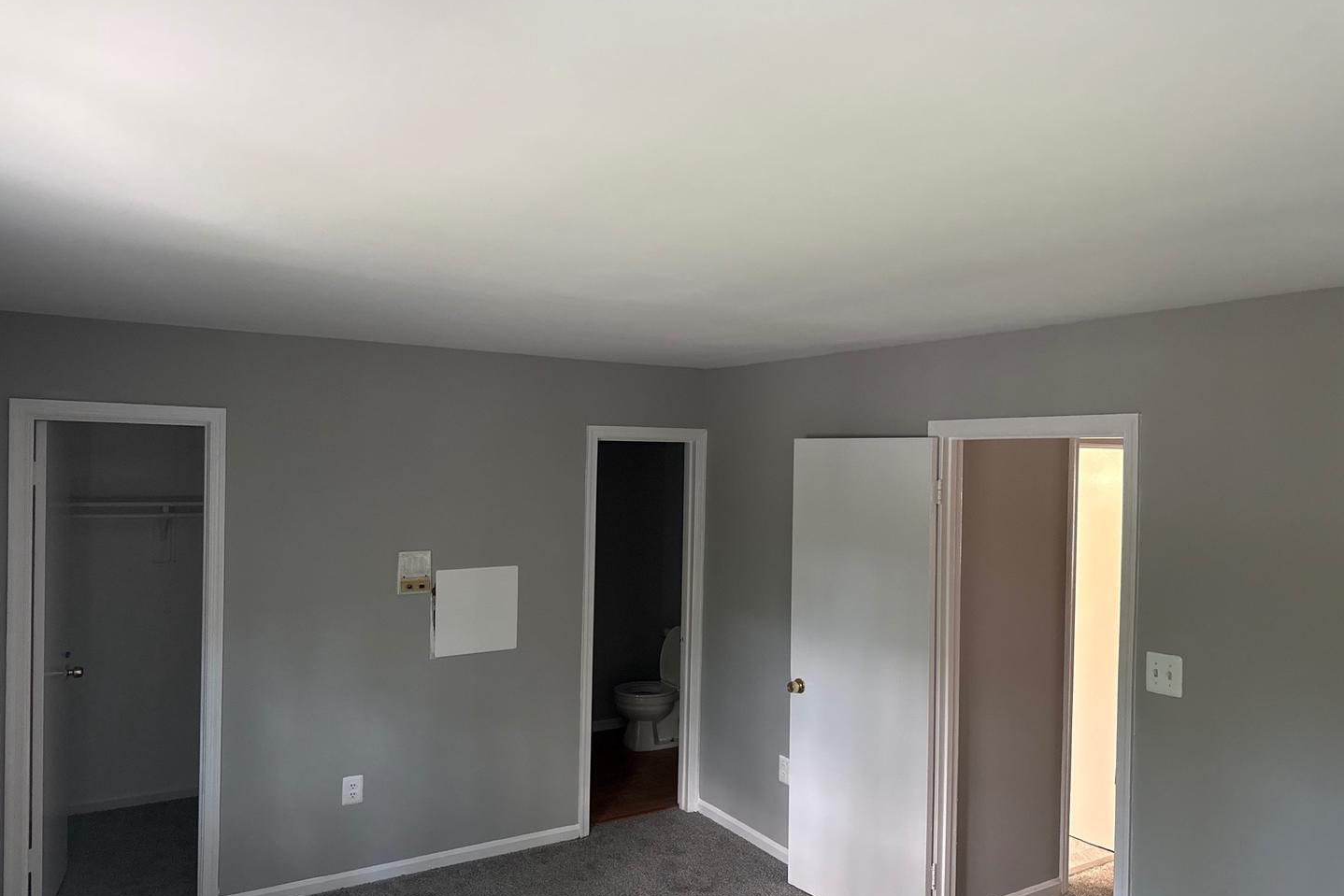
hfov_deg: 71.5
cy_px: 463
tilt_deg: -0.4
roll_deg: -1.2
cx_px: 672
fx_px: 933
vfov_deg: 51.3
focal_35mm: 25
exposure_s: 1/60
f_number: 1.78
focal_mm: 6.76
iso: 800
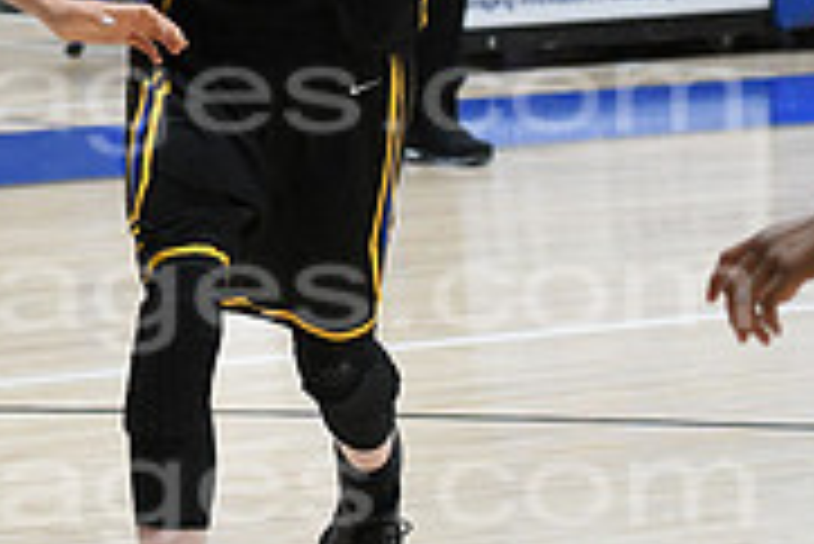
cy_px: 2
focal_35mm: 337
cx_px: -265
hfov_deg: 6.1
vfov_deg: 4.1
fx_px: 7626
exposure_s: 1/640
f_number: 4
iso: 5000
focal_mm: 70
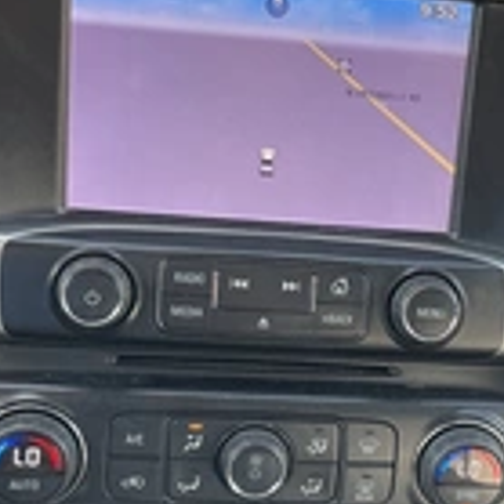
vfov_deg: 24.2
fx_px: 1170
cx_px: 377
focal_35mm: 71
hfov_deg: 24.1
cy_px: 337
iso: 64
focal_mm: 3
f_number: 1.8
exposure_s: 1/105
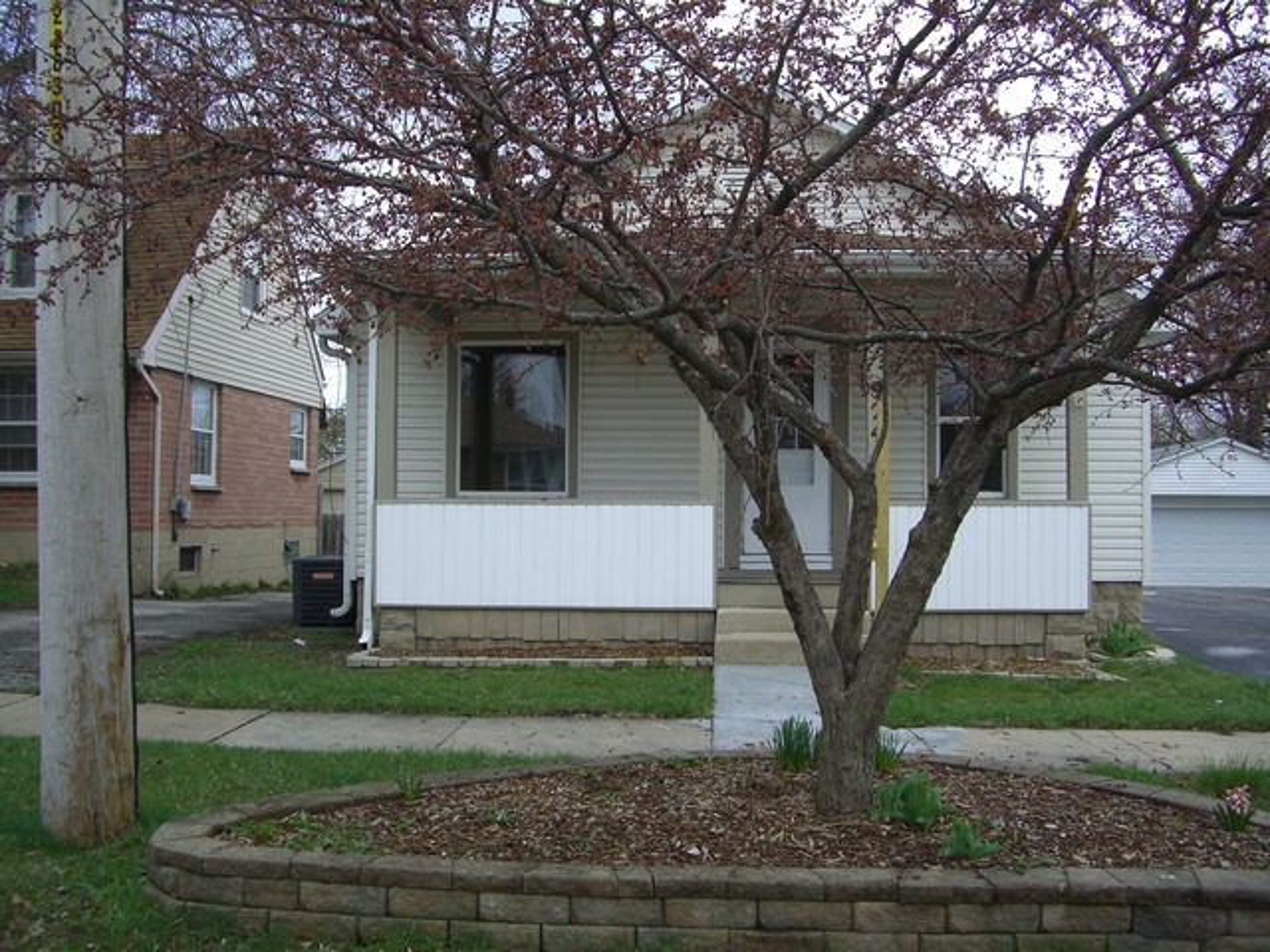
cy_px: 476
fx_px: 1394
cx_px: 635
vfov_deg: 37.7
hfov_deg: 49.0
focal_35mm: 38
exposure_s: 1/400
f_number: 2.8
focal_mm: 7.9
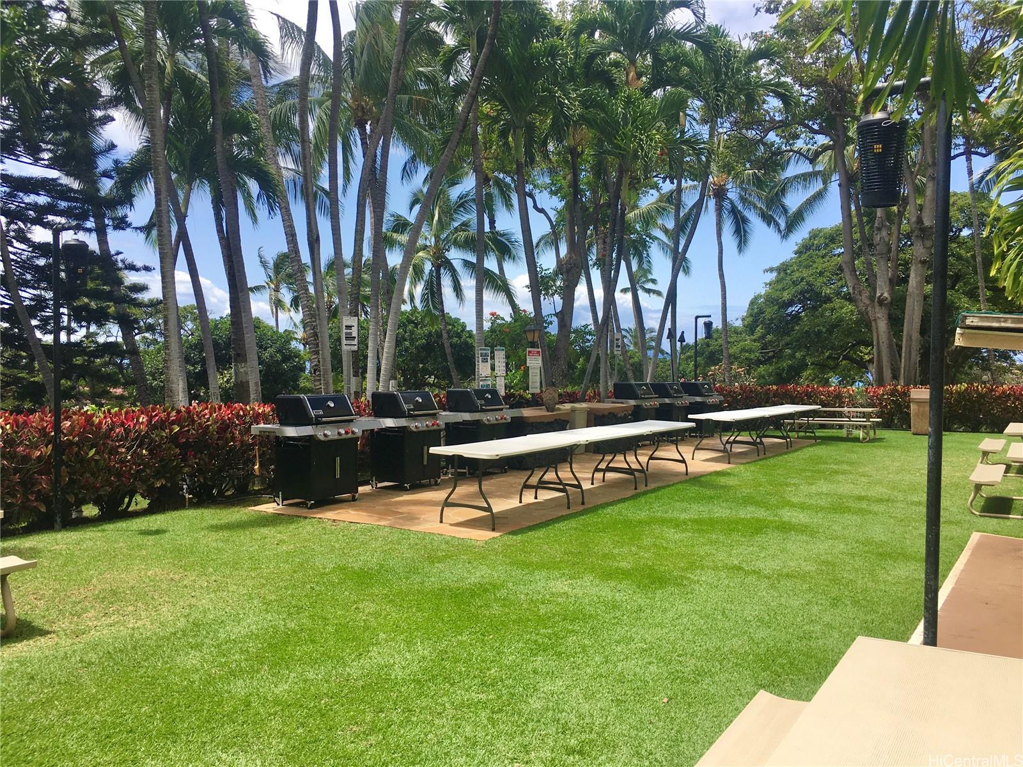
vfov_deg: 48.2
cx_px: 512
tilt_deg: -0.5
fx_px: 857
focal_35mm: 29
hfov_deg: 61.7
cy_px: 384
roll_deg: -0.9
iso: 25
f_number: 2.2
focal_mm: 4.15
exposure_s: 1/1221
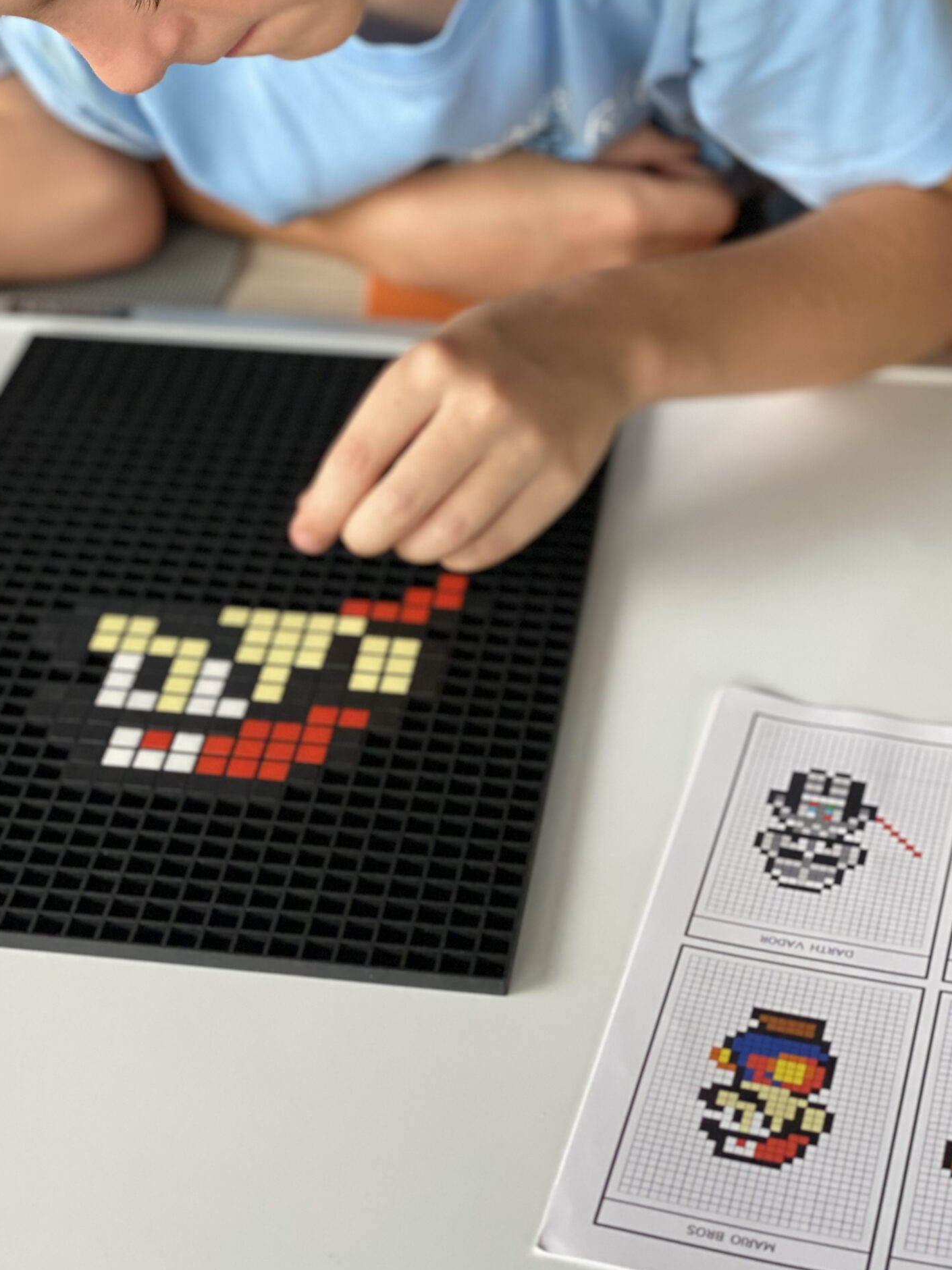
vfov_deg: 26.7
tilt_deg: -34.4
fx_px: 2678
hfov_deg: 20.1
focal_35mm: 73
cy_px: 608
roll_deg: +0.9
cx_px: 392
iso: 64
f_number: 2
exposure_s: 1/122
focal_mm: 6
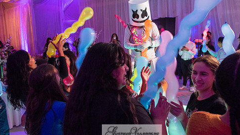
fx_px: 191
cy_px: 56
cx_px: 132
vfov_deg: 38.8
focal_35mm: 30
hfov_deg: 64.2
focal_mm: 24
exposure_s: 1/60
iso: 1250
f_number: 4
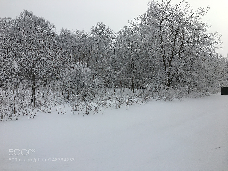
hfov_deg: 61.7
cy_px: 86
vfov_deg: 48.2
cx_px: 114
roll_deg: +0.4
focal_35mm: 29
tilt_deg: -1.1
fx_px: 191
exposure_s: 1/2404
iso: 25
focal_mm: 4.15
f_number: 2.2
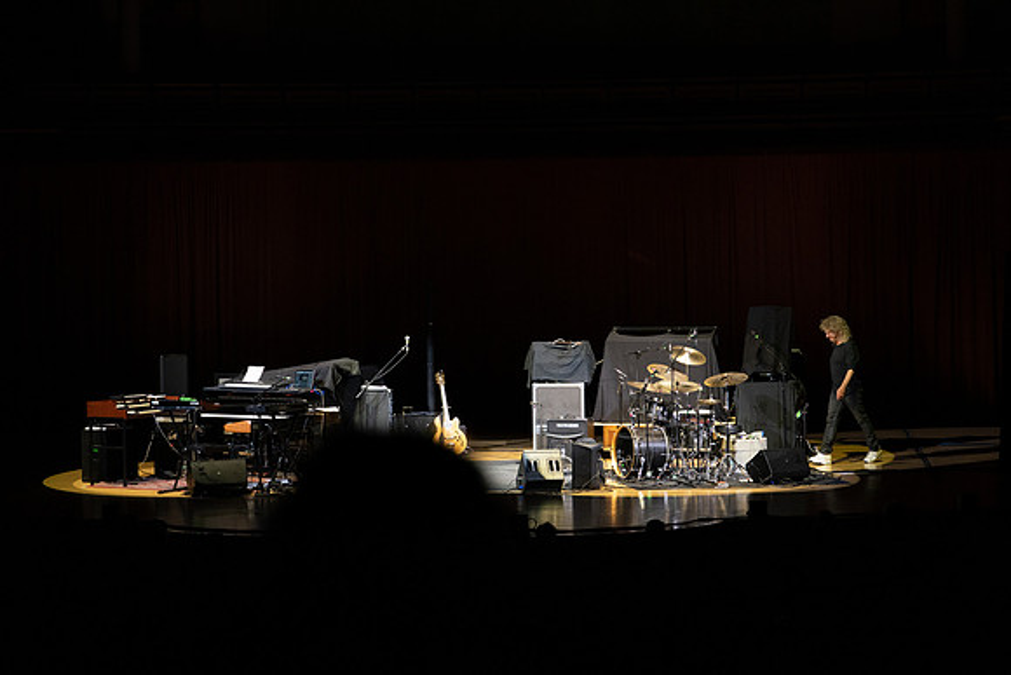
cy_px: 338
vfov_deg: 13.0
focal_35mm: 105
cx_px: 506
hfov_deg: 19.5
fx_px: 2949
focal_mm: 105
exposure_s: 1/250
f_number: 4.5
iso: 3200
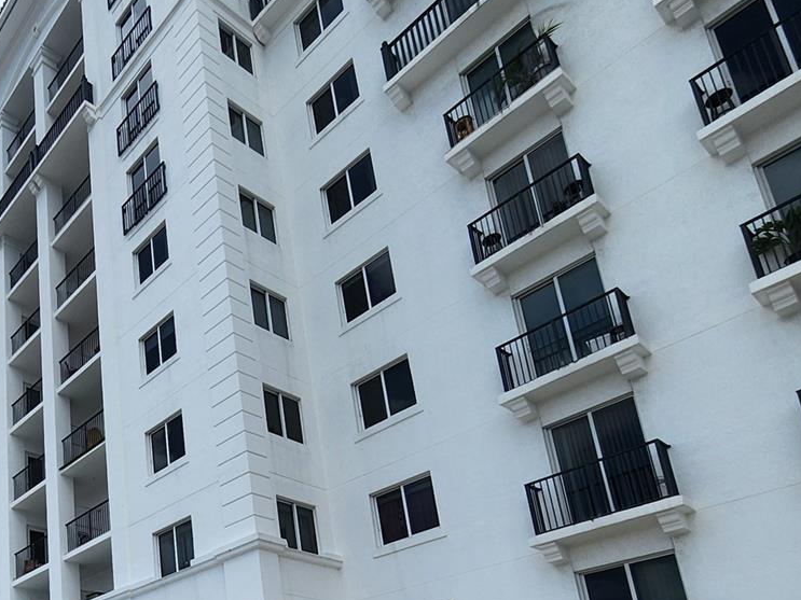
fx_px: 648
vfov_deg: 42.6
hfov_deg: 52.9
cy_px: 606
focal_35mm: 28
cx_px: 36
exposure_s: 1/3390
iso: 50
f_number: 2.2
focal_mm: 2.2
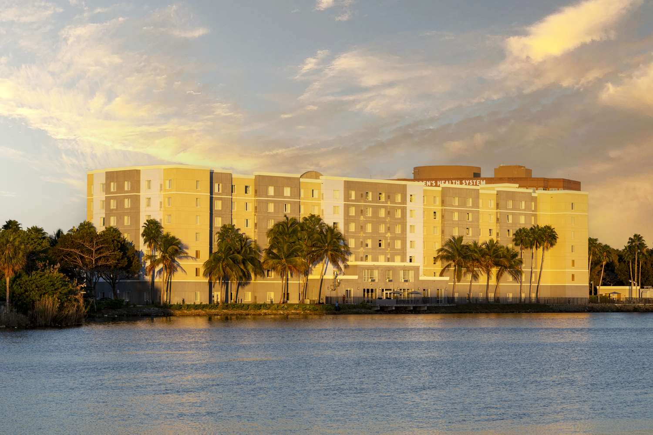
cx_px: 326
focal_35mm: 100
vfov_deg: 13.7
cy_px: 218
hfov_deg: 20.4
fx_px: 1814
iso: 200
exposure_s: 1/125
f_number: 16
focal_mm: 100
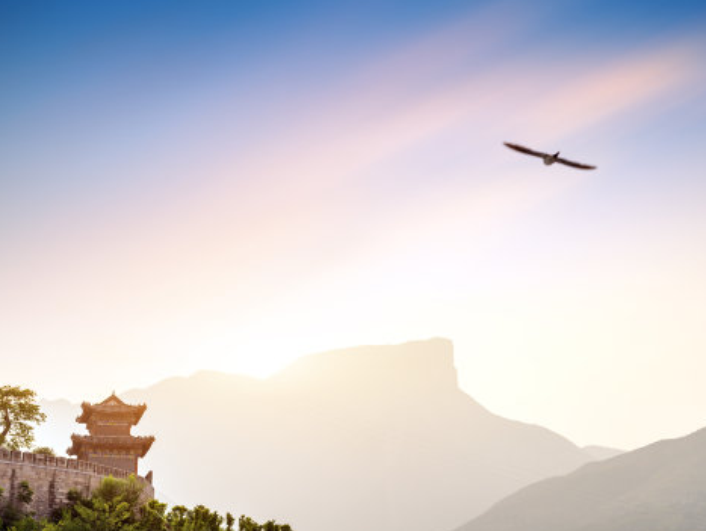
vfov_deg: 16.8
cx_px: 373
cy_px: 289
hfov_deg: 22.2
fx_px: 1796
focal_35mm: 88
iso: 200
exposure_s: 1/500
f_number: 8
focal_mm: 70
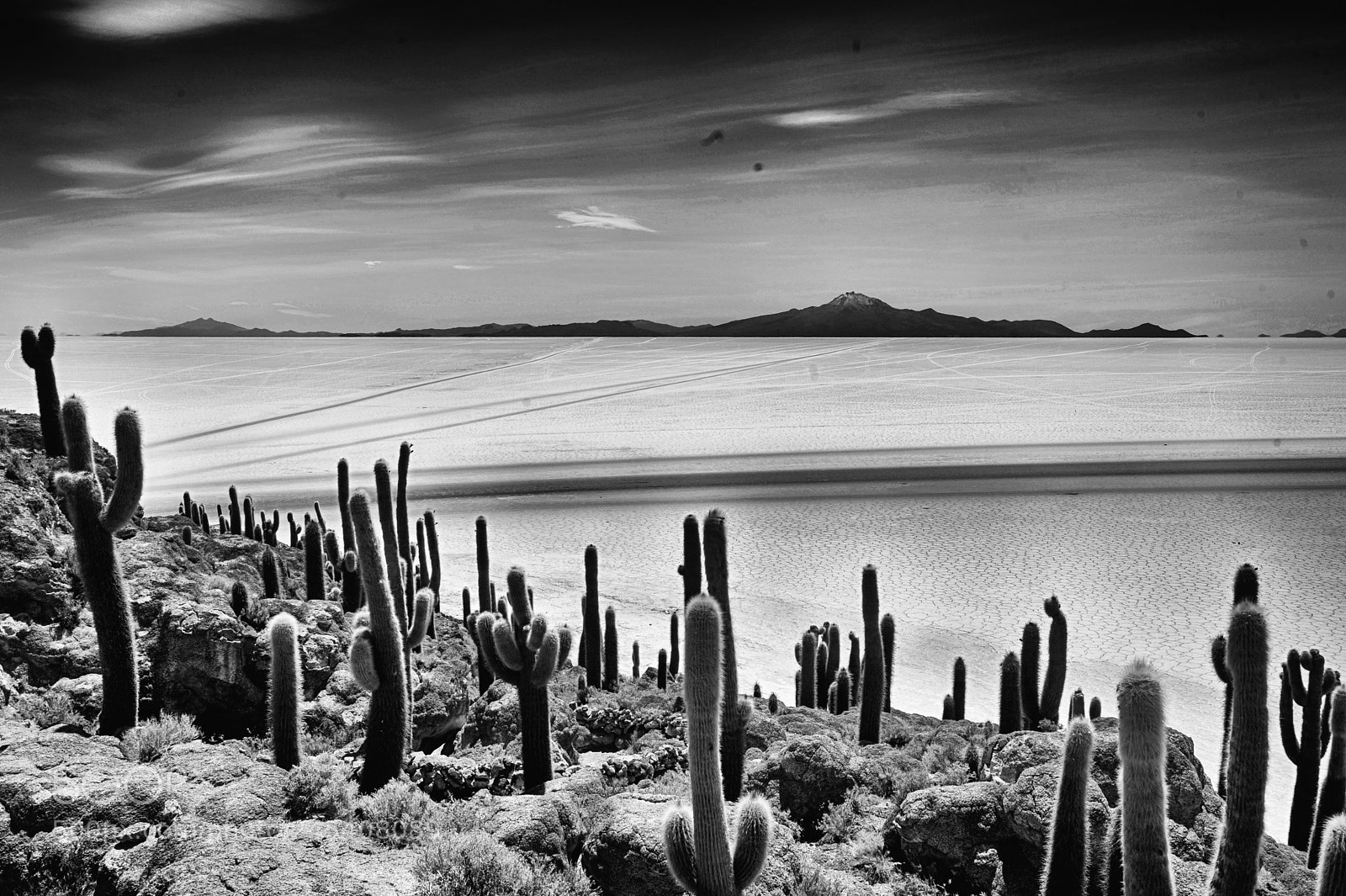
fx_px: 1158
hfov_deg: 60.3
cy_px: 448
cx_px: 673
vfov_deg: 42.3
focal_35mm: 31
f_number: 13
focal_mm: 31
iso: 250
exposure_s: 1/640
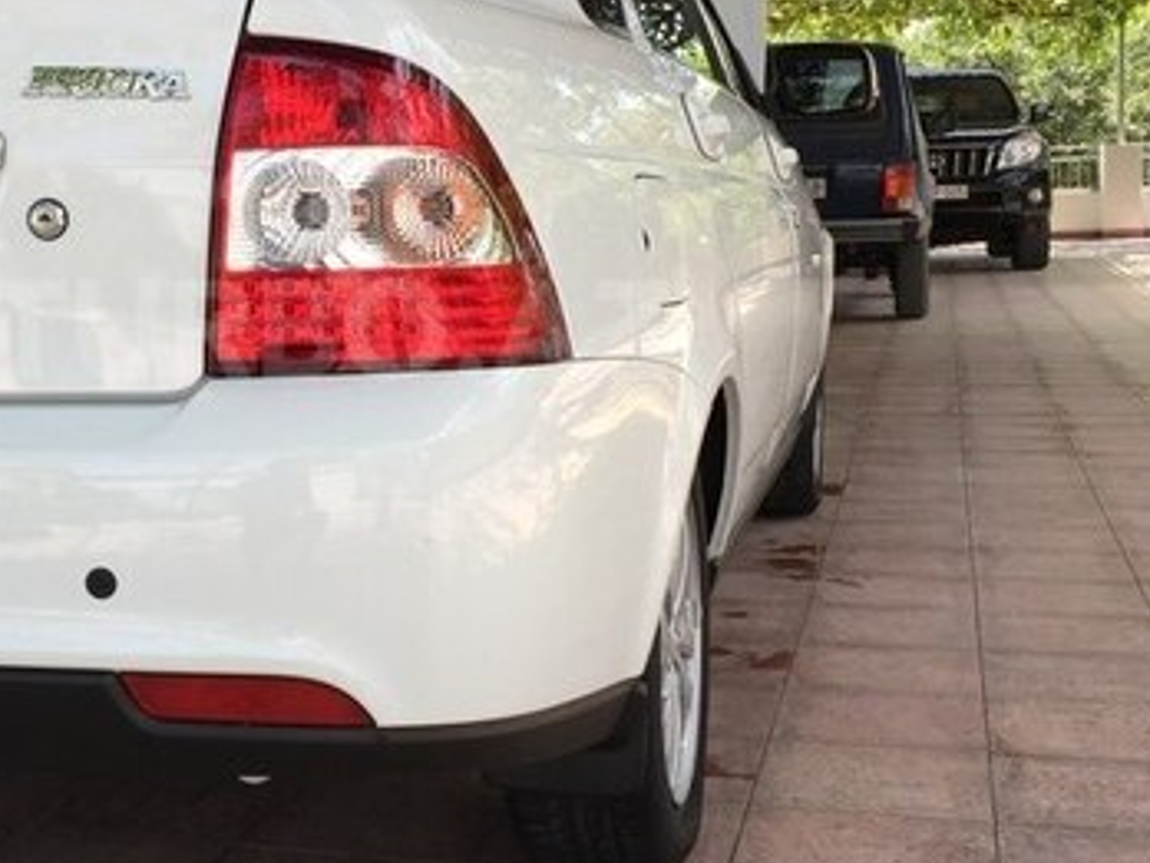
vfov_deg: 26.5
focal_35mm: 55
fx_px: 1827
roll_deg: +1.2
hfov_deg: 34.4
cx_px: 330
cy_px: 329
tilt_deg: -3.0
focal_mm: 4.15
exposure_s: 1/380
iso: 32
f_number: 2.2
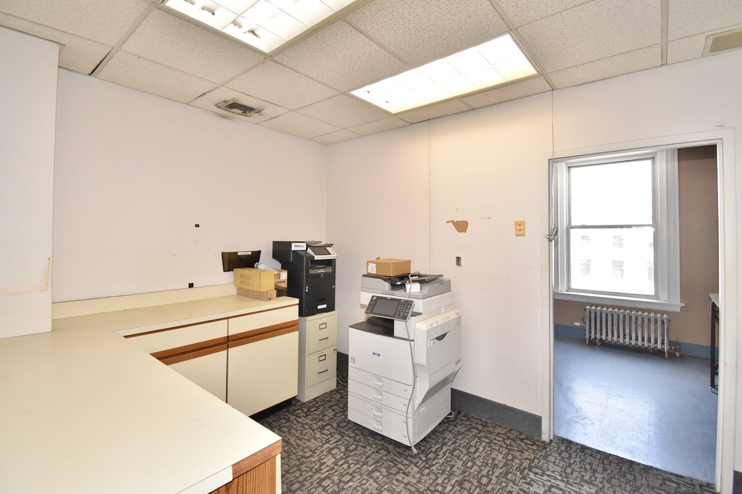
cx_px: 371
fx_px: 309
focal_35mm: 15
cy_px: 247
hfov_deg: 100.4
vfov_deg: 77.3
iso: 800
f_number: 5
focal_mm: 10
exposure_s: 1/100
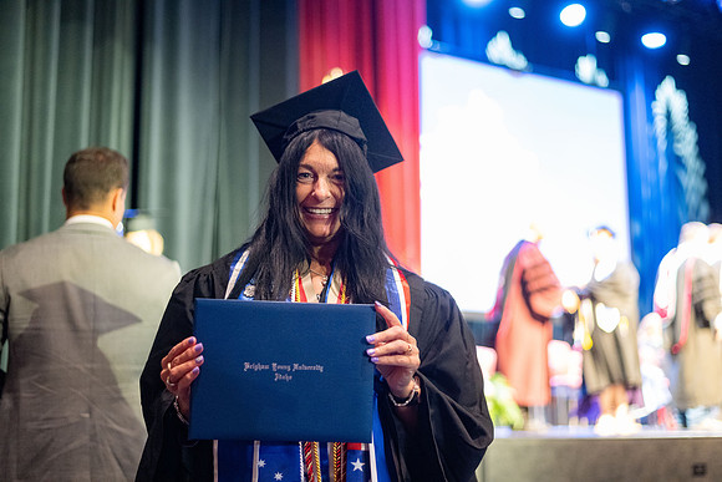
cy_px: 241
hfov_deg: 39.6
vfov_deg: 27.0
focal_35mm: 50
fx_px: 1003
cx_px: 361
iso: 3200
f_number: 1.8
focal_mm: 50
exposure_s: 1/125
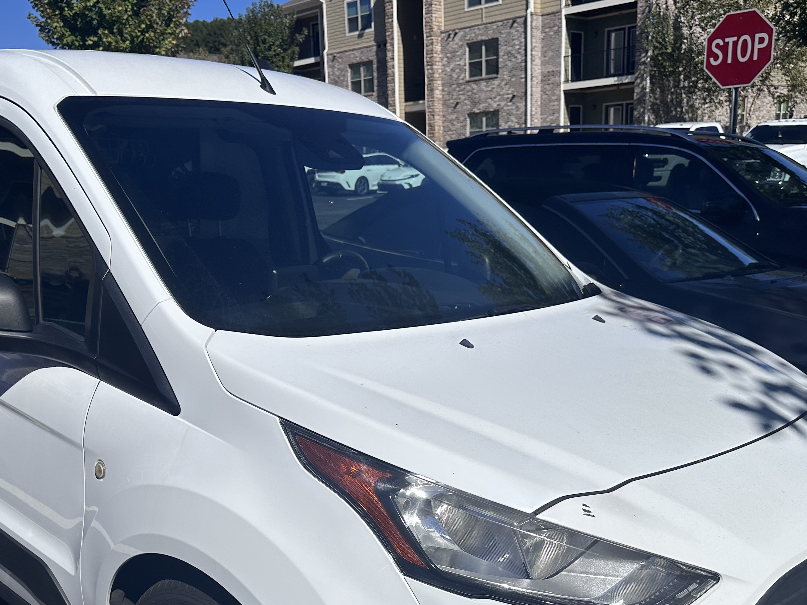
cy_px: 428
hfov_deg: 49.8
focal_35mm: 37
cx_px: 322
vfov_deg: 38.0
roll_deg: +2.7
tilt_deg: -16.2
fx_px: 863
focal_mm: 6.86
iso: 80
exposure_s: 1/15625
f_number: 1.78
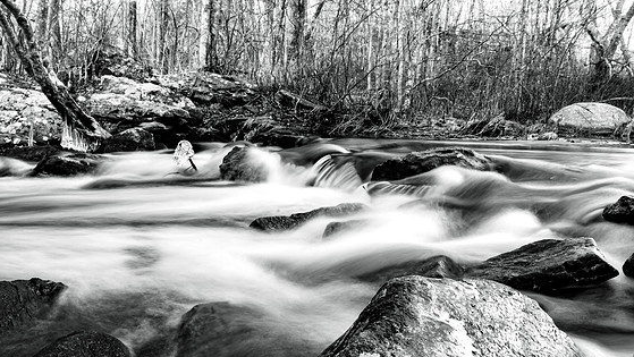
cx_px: 322
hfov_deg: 58.0
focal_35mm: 34
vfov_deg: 34.5
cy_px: 134
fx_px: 572
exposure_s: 2
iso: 100
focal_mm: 18
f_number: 22
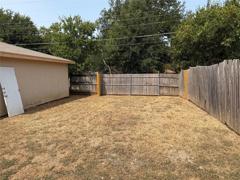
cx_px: 120
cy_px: 90
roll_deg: +1.2
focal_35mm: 24
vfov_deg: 56.8
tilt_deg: -6.4
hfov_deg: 71.6
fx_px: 166
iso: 80
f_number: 1.78
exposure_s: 1/4167
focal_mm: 6.76
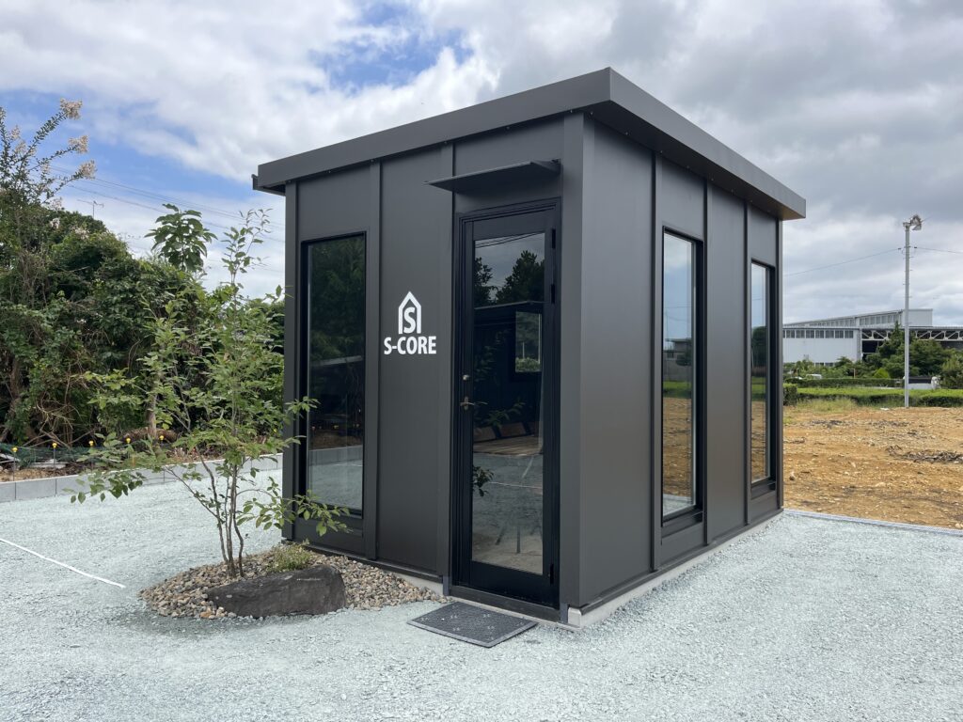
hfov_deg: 67.3
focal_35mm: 26
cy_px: 361
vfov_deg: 53.1
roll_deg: -0.4
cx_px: 482
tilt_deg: +0.4
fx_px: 723
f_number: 1.6
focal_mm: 5.1
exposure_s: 1/2632
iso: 50
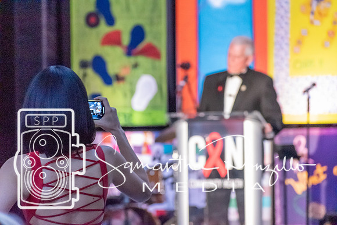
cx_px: 168
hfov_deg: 8.3
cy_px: 112
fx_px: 2317
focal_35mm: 248
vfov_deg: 5.6
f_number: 5
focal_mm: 165
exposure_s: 1/80
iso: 12800
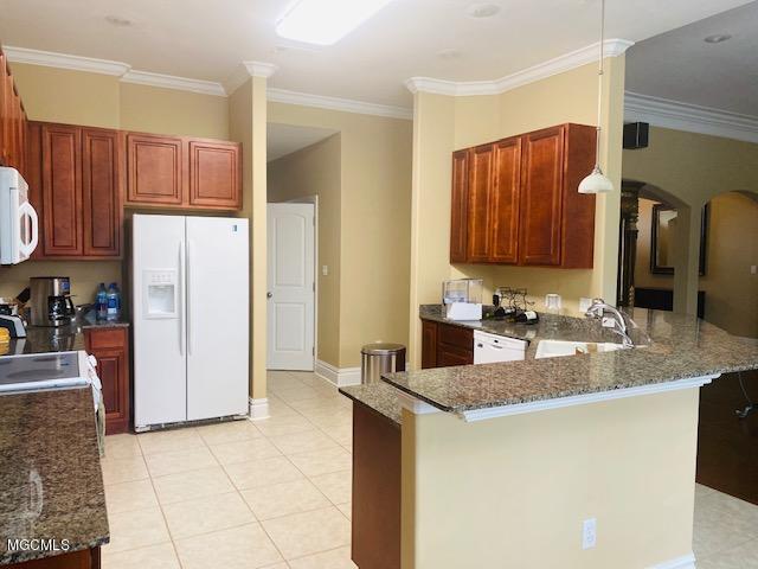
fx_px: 569
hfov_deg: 67.3
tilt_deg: -2.9
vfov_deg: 53.1
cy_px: 284
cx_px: 379
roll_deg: -0.4
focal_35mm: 26
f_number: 1.8
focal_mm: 4.25
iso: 125
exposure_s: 1/60
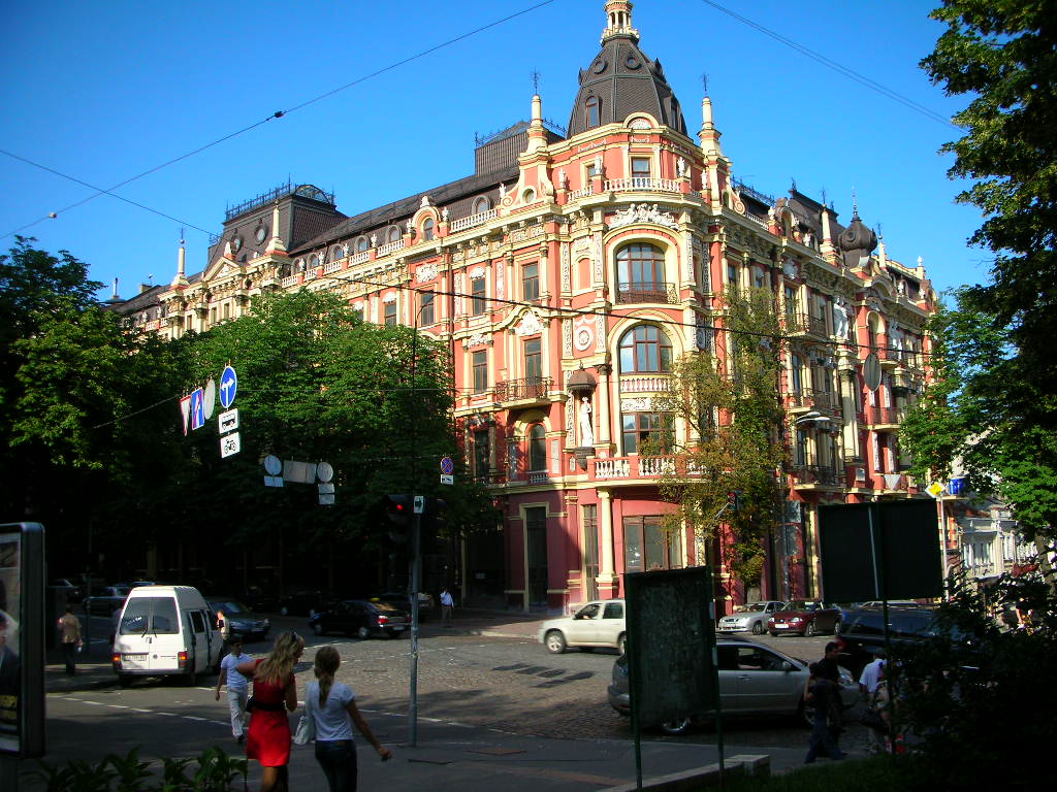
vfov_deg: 40.7
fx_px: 1069
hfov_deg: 52.6
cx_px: 528
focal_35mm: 35
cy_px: 396
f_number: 8.5
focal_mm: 5.8
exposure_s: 1/100
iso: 50
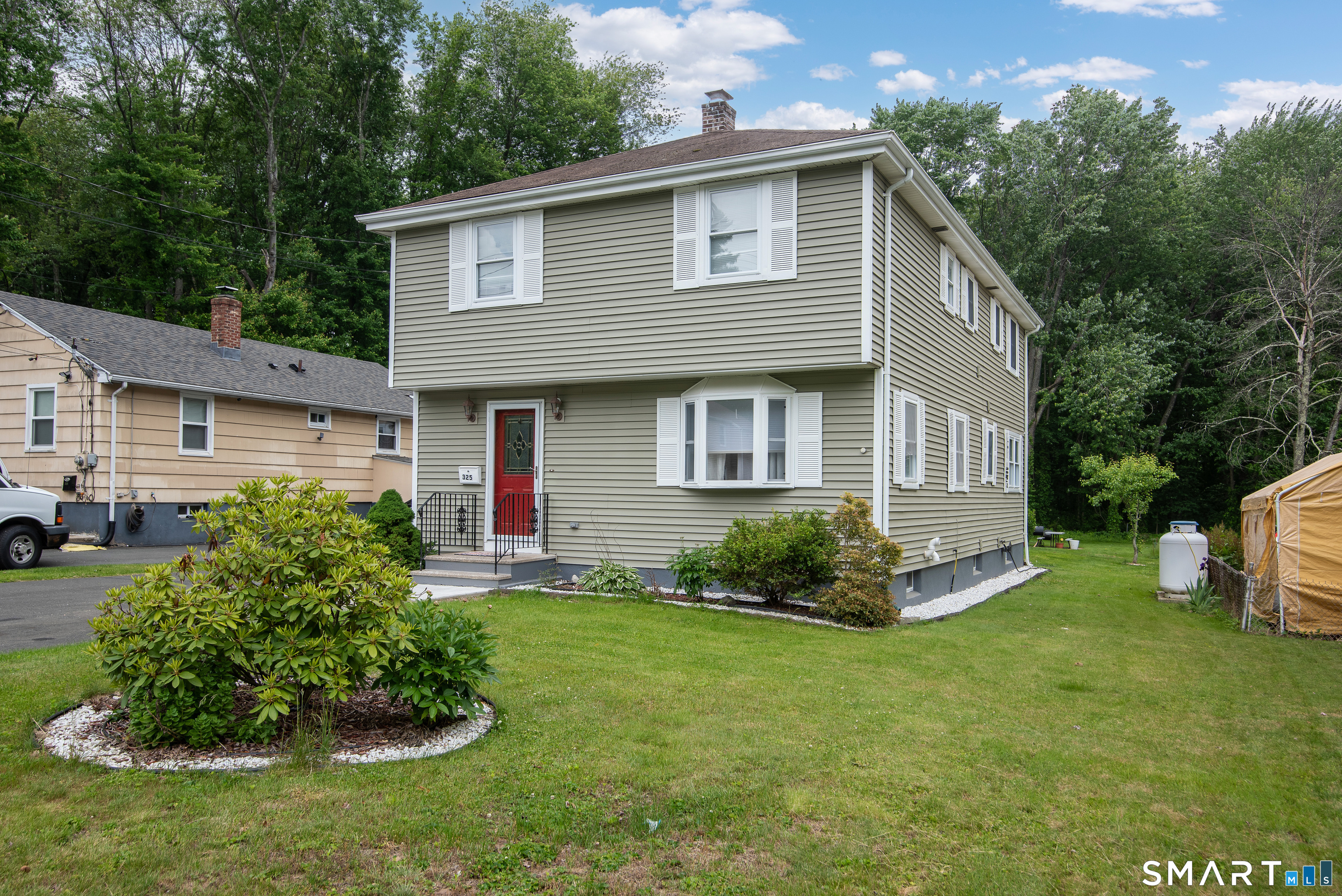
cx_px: 671
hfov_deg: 69.4
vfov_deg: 49.6
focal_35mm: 26
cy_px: 448
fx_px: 970
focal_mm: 26
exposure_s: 1/250
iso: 250
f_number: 9
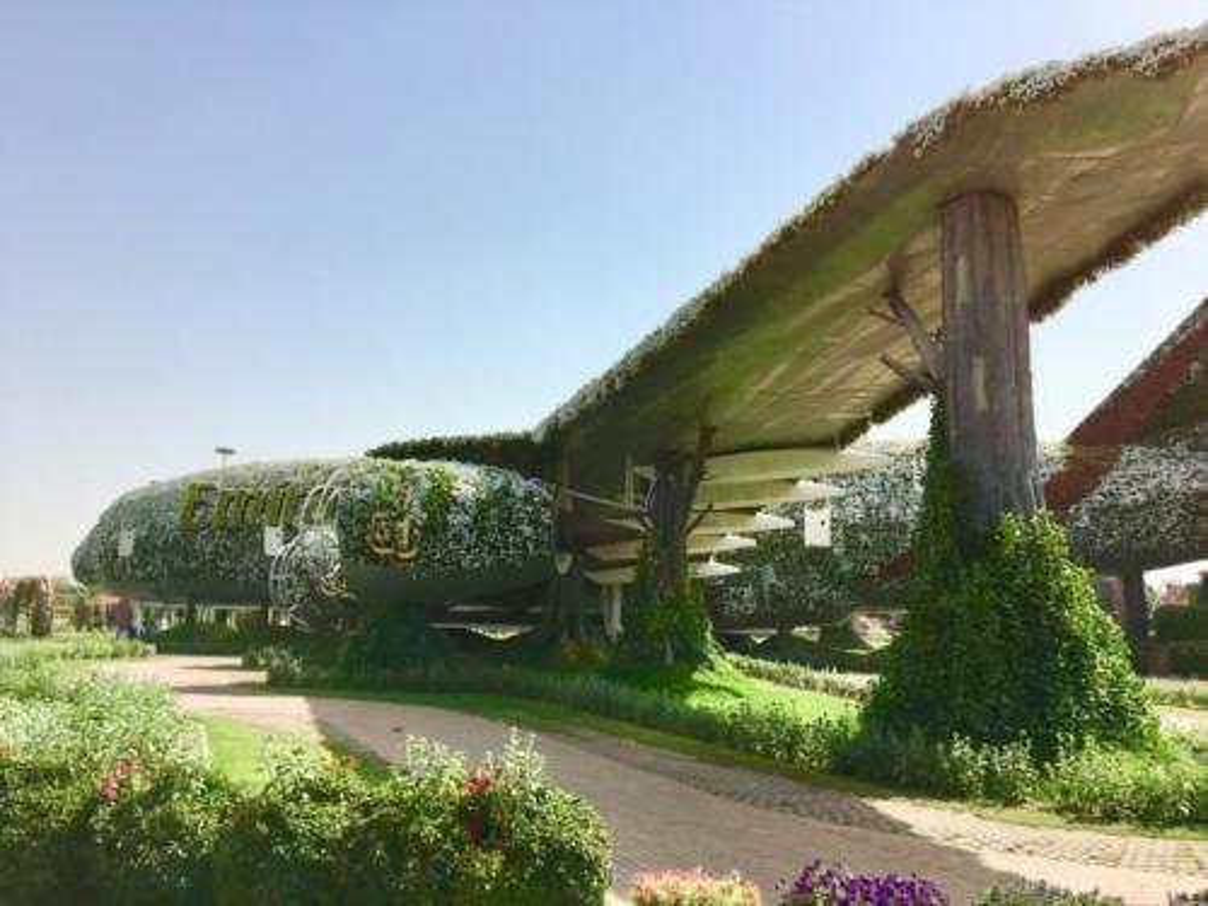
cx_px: 604
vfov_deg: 48.2
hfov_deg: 61.7
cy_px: 453
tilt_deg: +9.1
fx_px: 1012
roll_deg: -1.2
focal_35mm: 29
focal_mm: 4.15
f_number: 2.2
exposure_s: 1/1832
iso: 25
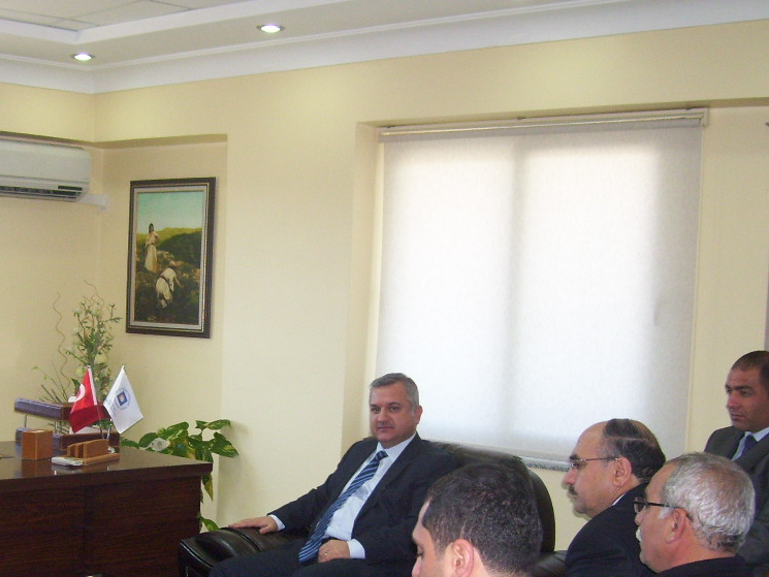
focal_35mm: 58
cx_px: 229
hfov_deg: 32.8
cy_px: 413
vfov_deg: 25.0
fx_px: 1289
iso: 200
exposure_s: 1/60
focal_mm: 6
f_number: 2.7
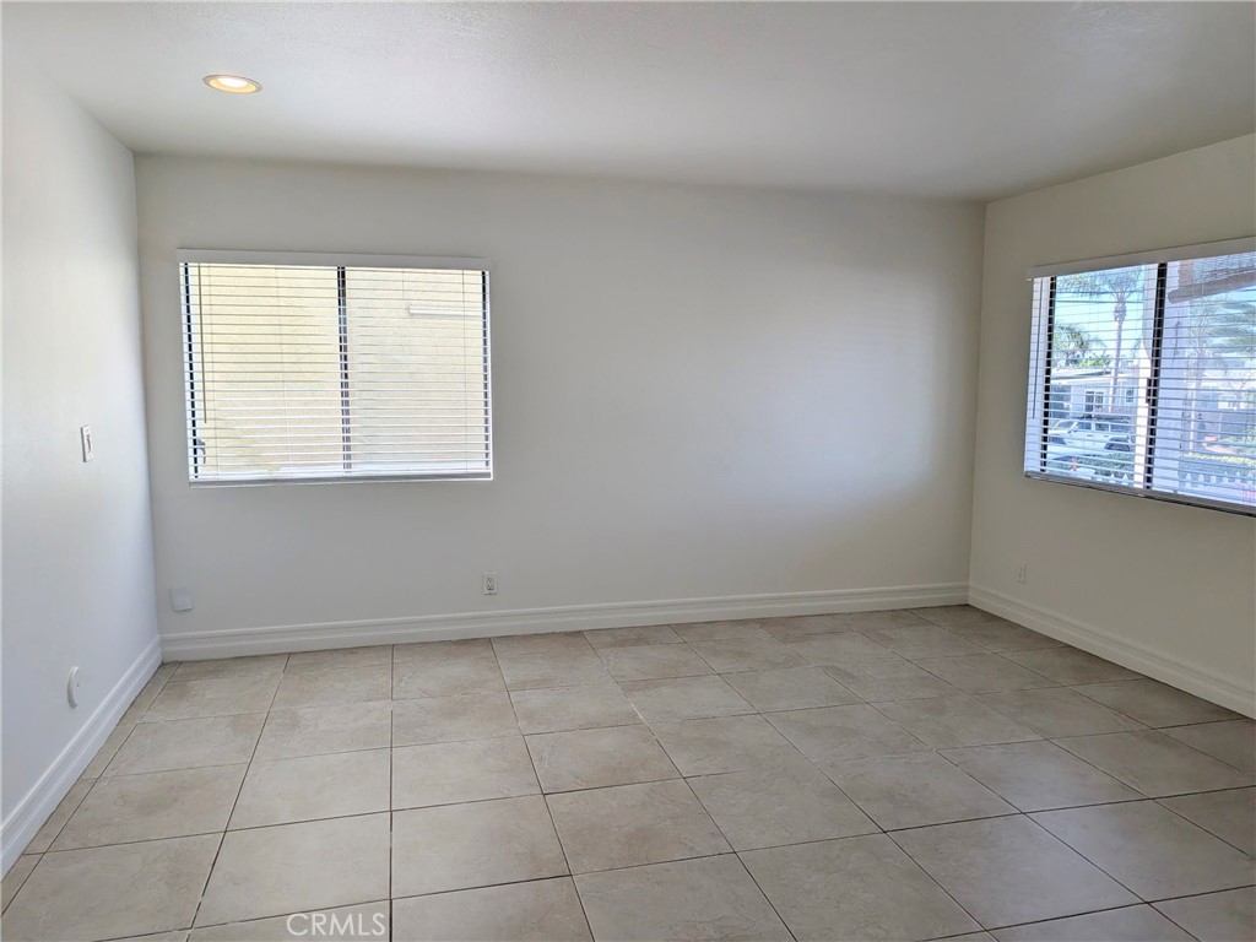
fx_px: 871
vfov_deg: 56.8
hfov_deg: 71.6
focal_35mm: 24
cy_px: 471
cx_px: 628
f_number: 1.68
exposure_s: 1/291
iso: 18
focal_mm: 6.9
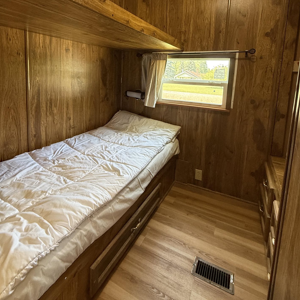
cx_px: 136
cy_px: 98
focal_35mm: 20
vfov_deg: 72.4
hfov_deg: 74.6
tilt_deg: -5.7
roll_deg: -2.9
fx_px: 196
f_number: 2.2
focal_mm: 2.22
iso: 400
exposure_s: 1/120
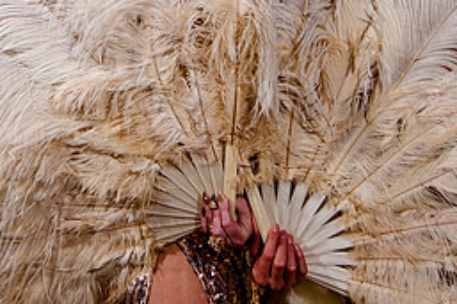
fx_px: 2106
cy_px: -148
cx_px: 165
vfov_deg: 8.1
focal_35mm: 166
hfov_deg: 12.4
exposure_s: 1/320
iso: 640
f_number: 4
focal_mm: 52
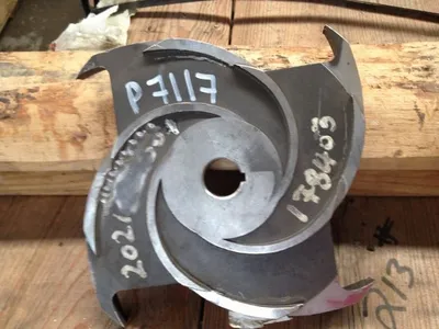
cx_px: 220
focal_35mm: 35
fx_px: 444
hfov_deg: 52.6
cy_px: 164
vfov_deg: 40.7
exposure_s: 1/20
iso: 100
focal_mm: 4.28
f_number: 2.4
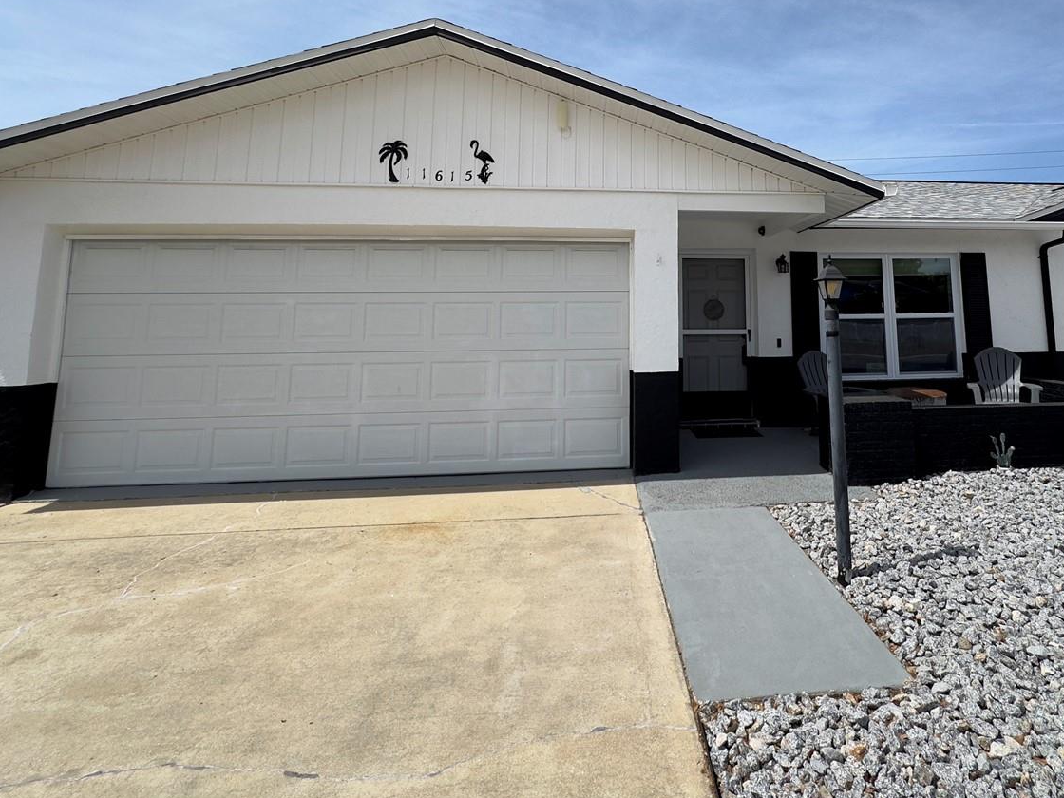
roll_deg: -0.1
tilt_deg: +8.5
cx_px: 667
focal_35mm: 20
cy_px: 240
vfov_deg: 63.6
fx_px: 615
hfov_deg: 80.2
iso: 50
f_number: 2.2
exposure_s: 1/2747
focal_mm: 2.22
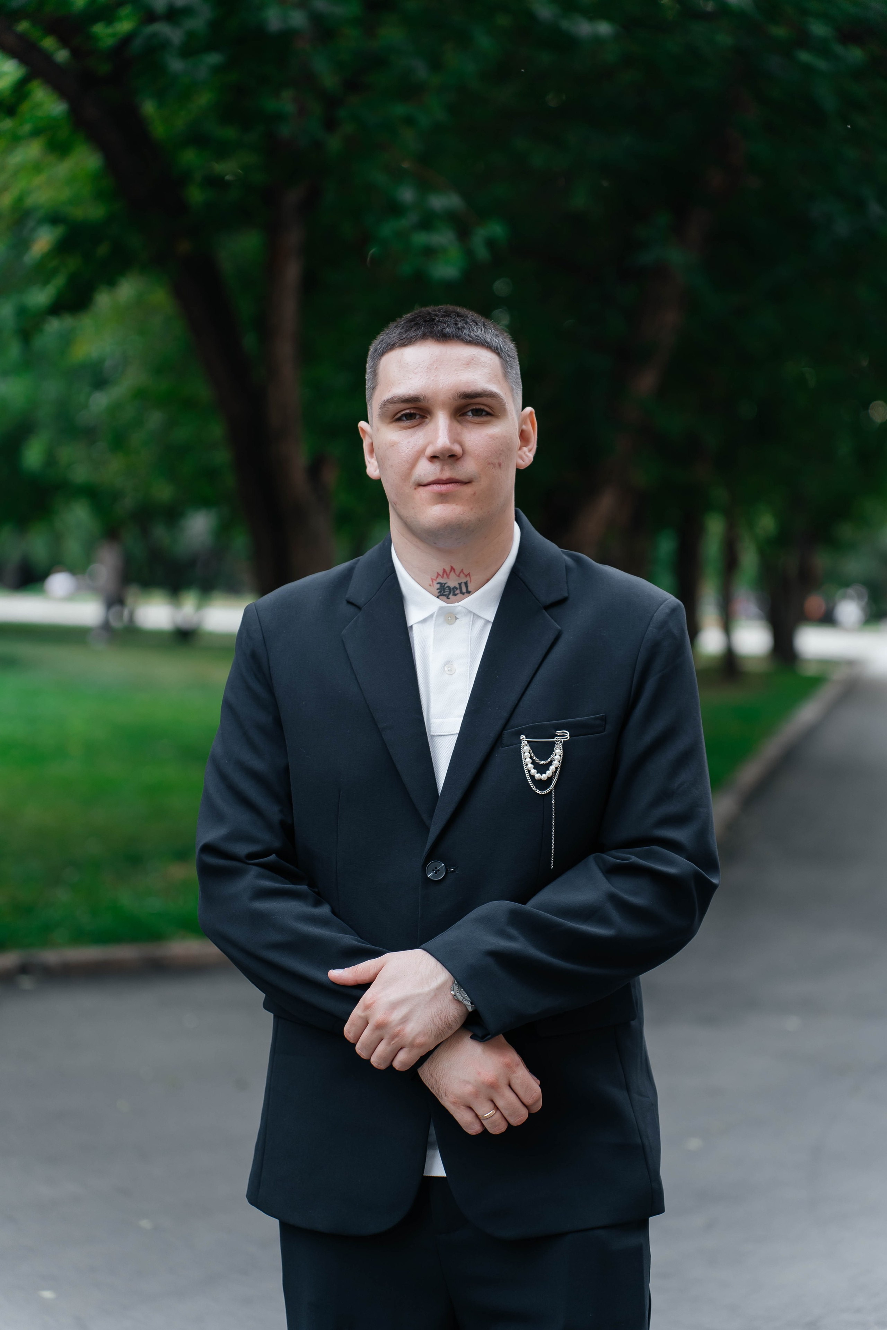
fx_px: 2772
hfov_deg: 18.2
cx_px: 444
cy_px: 665
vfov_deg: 27.0
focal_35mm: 75
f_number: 2.8
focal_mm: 75
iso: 50
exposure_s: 1/200
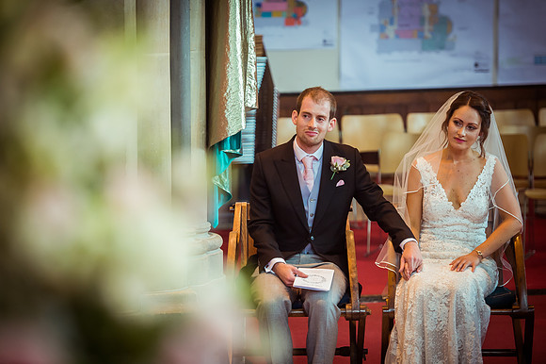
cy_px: 182
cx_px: 273
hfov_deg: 15.1
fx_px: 2066
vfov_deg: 10.1
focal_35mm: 136
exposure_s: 1/200
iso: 1600
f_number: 2.8
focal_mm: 135
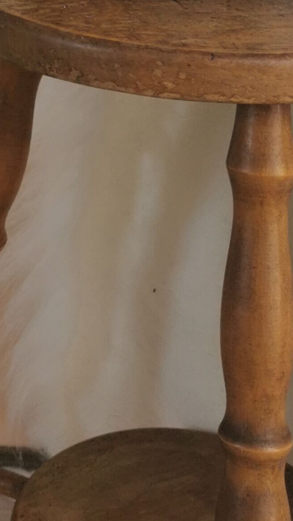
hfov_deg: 11.3
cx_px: -22
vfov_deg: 18.0
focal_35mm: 106
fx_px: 1463
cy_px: -267
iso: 50
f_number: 1.8
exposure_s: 1/156
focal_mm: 5.58
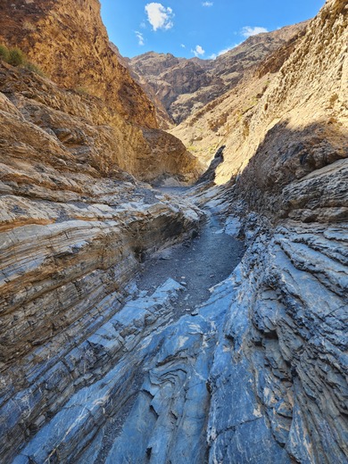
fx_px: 308
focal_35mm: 23
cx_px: 174
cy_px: 232
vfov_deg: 73.9
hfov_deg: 58.9
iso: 12
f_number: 1.8
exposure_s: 1/184
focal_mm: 6.4
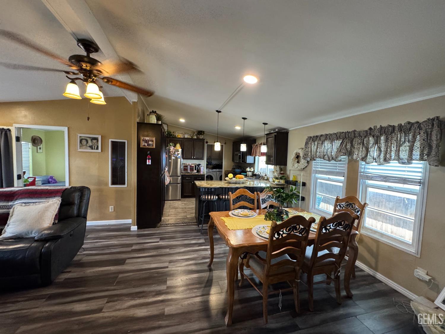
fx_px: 180
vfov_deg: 85.7
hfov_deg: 102.1
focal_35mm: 14
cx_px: 222
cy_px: 167
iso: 500
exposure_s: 1/60
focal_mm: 2.22
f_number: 2.2
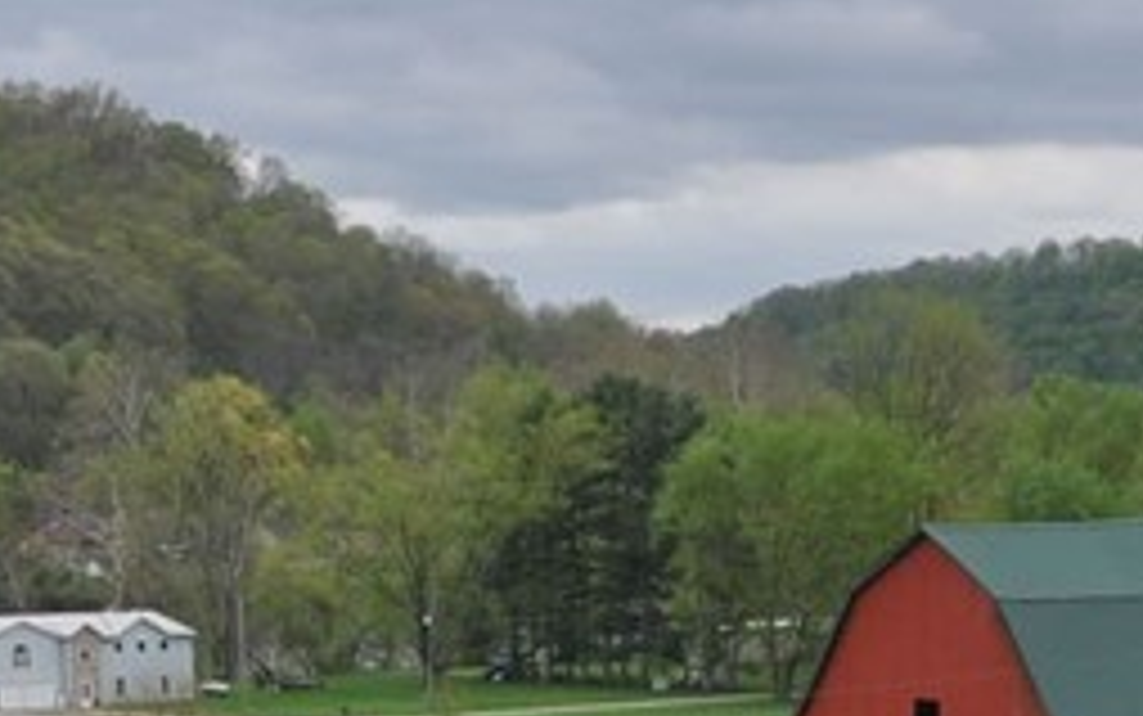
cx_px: 1102
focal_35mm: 157
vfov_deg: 8.1
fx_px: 4893
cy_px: 1297
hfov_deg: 13.2
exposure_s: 1/200
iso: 200
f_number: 7.1
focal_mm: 24
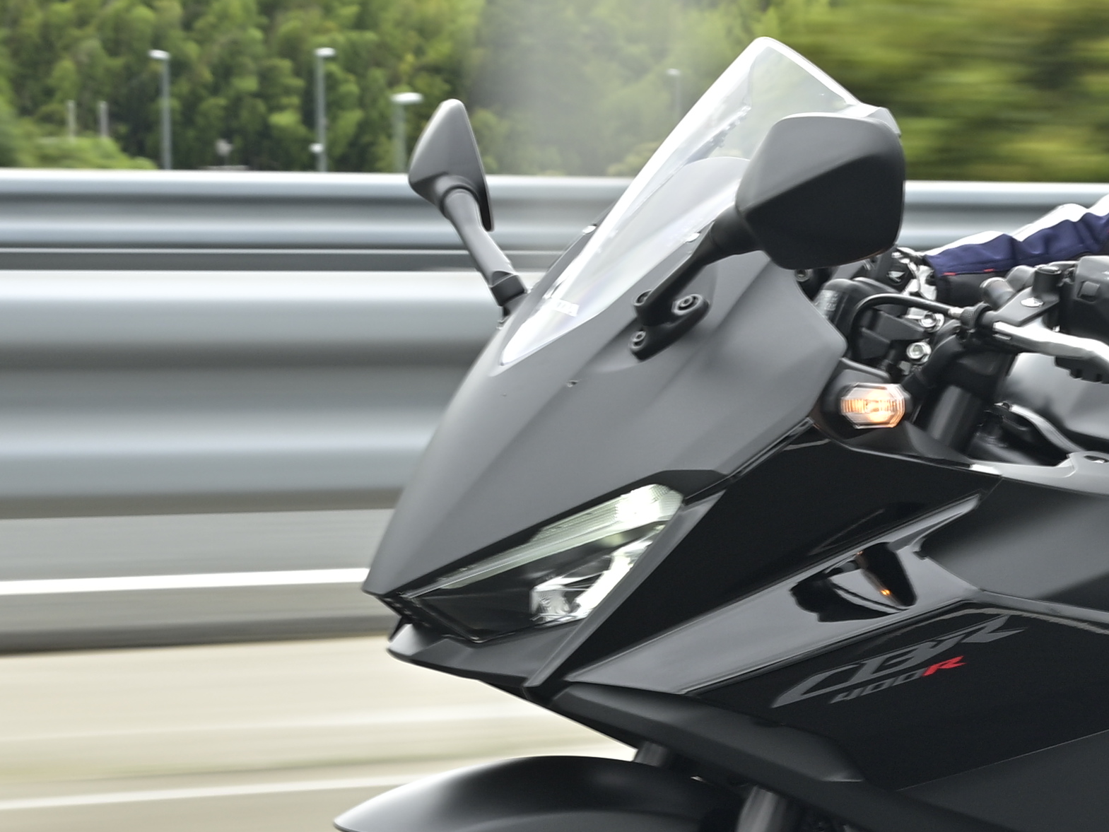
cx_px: 1204
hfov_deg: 15.3
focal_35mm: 126
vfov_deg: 11.7
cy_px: 721
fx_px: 4037
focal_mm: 34
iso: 100
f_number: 7.1
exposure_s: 1/60
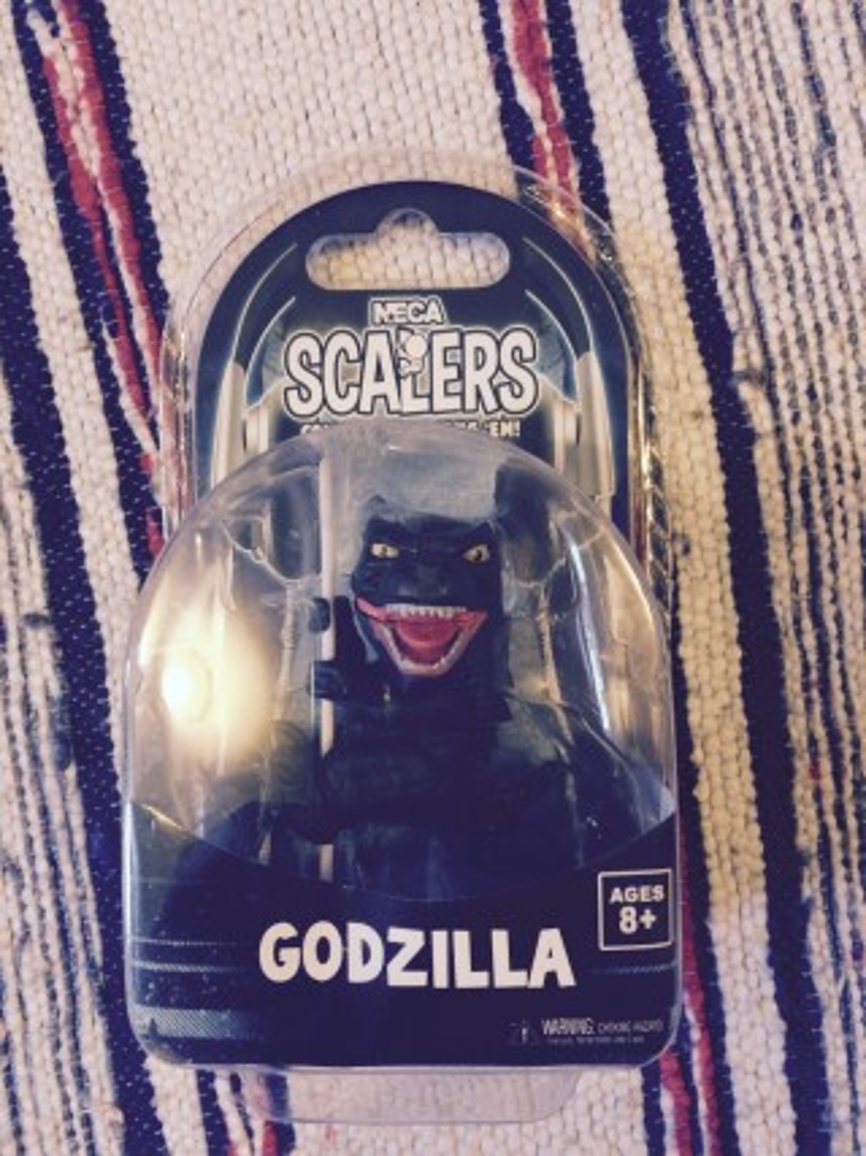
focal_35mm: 29
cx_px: 433
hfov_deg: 48.2
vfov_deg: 61.7
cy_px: 578
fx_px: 968
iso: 200
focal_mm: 4.15
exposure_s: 1/30
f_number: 2.2
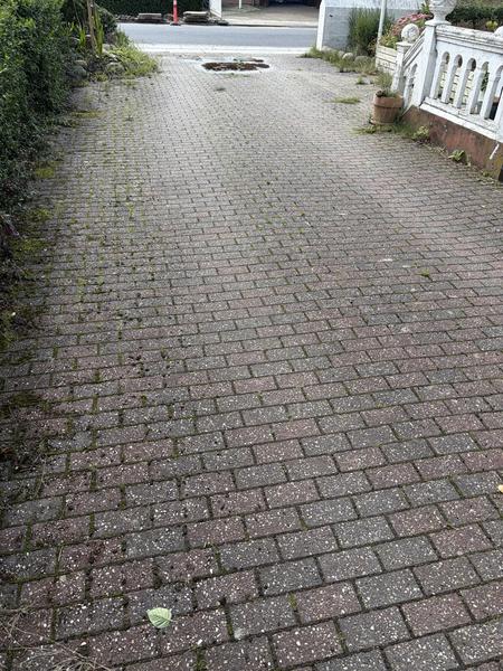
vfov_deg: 67.3
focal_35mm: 26
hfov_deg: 53.1
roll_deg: -1.6
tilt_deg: -34.8
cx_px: 252
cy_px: 336
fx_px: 504
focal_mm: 5.96
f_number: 1.6
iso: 50
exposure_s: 1/820
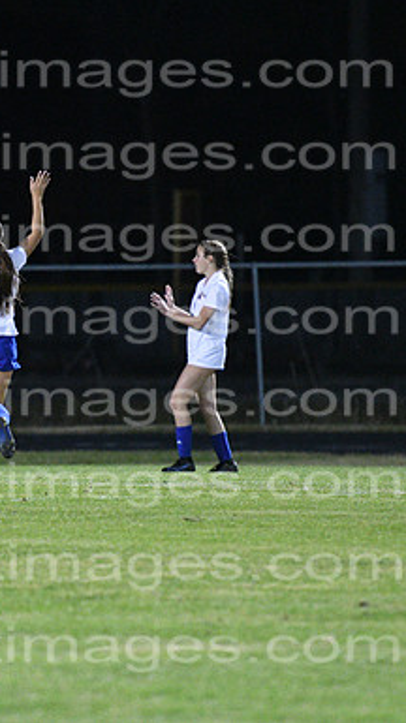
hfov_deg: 2.6
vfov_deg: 4.6
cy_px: 362
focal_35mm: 474
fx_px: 9090
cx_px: -24
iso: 8000
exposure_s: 1/800
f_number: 2.8
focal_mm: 200
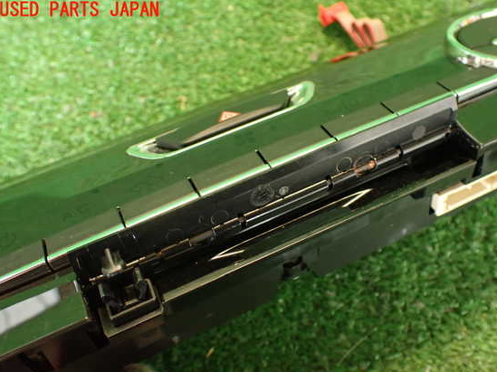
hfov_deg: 52.6
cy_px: 203
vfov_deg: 40.6
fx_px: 502
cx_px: 266
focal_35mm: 35
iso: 500
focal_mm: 5.79
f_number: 2.4
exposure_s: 1/30
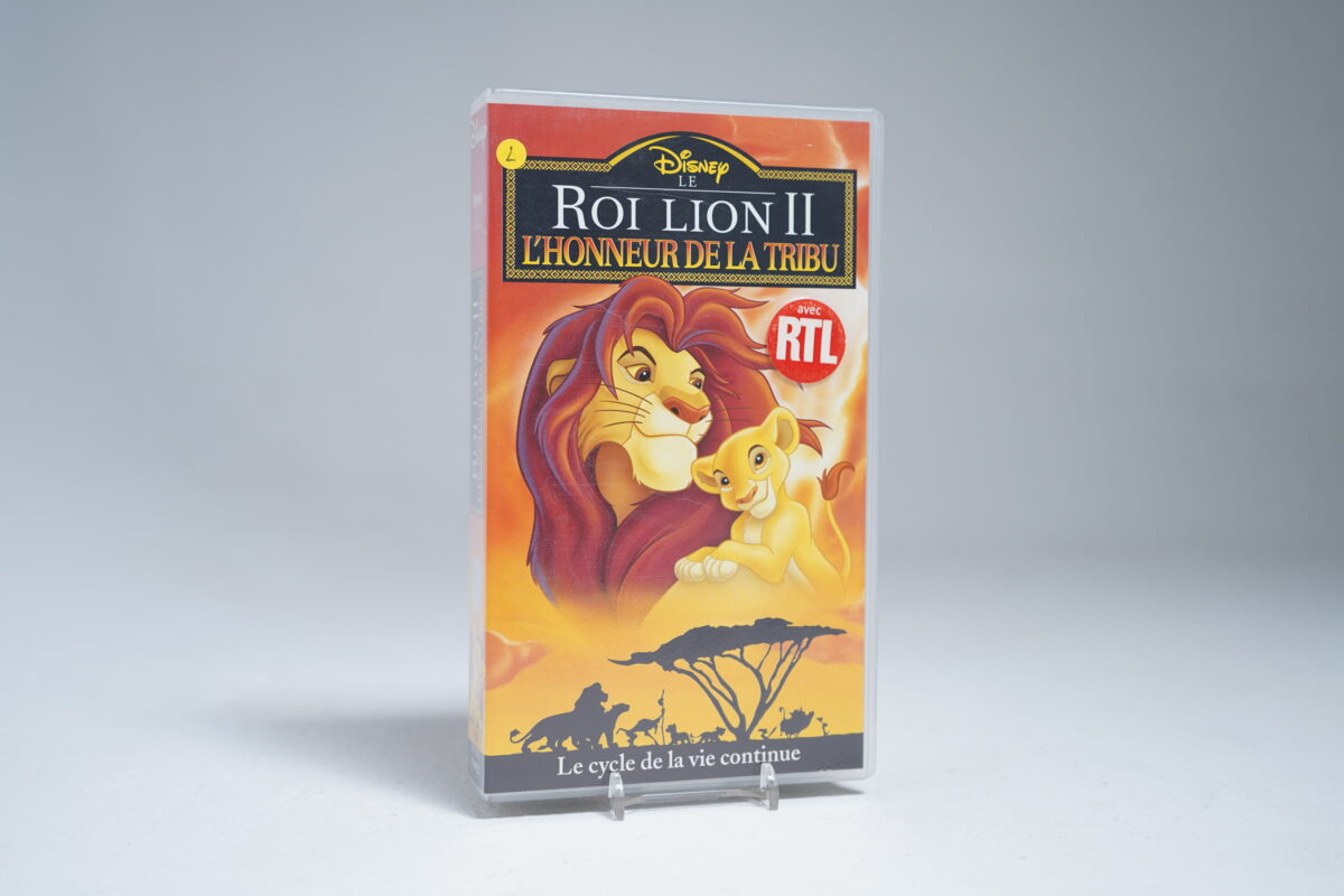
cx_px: 672
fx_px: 1531
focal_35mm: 41
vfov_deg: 32.6
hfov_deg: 47.4
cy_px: 448
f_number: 4.5
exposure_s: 1/13
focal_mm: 41
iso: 160
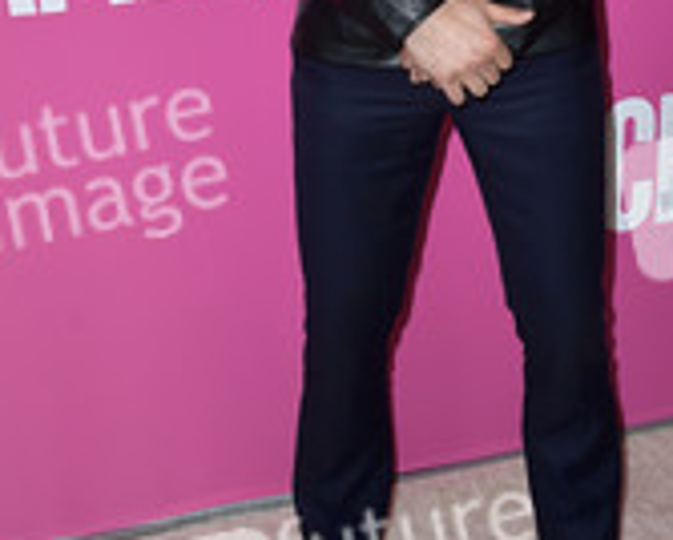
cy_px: -16
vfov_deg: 20.5
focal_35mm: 72
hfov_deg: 26.2
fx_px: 1436
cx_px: 461
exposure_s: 1/250
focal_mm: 32
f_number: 6.3
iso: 160
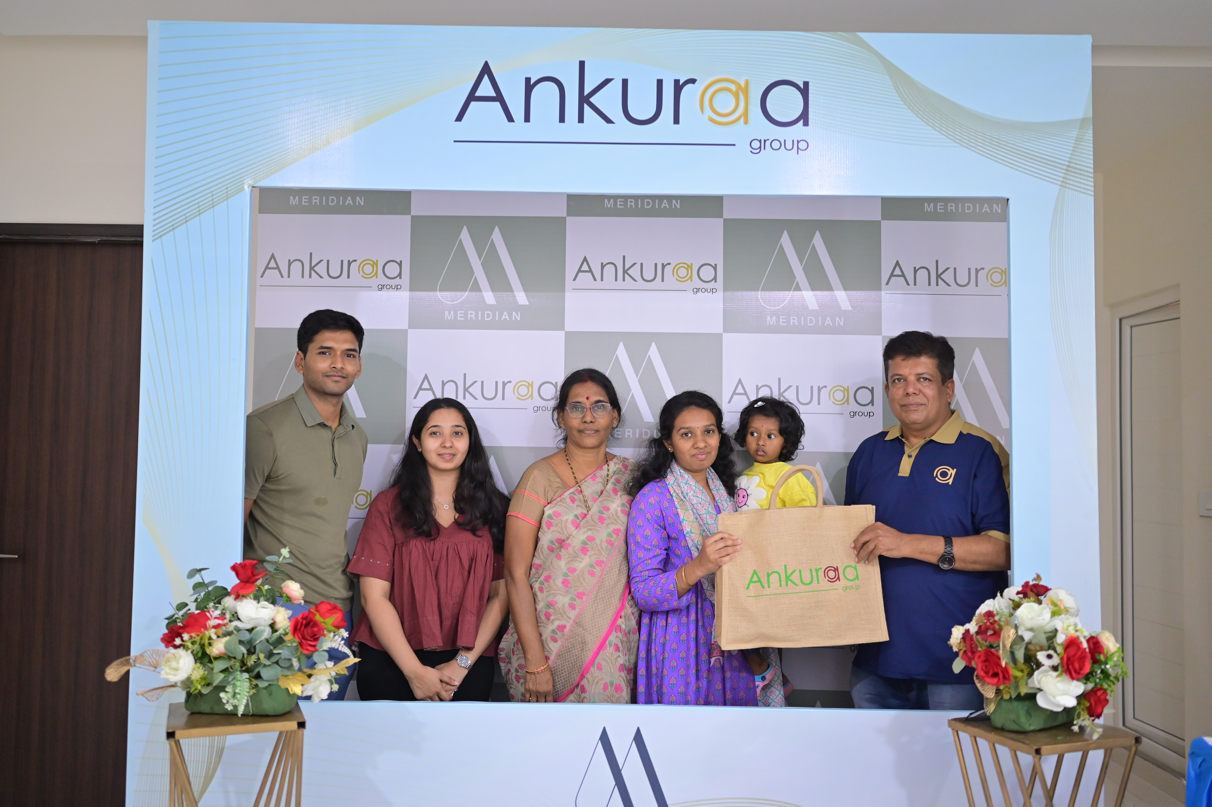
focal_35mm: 35
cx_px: 606
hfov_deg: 54.5
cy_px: 404
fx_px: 1178
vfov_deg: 37.8
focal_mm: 35
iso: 2000
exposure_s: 1/125
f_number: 1.8
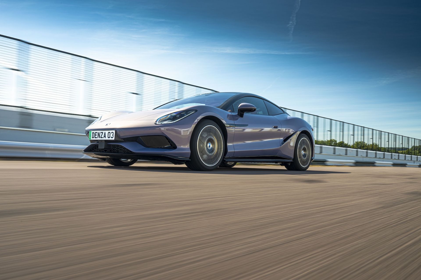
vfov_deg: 37.9
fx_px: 409
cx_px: 210
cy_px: 140
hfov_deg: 54.4
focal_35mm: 35
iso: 50
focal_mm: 35
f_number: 16
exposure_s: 1/15
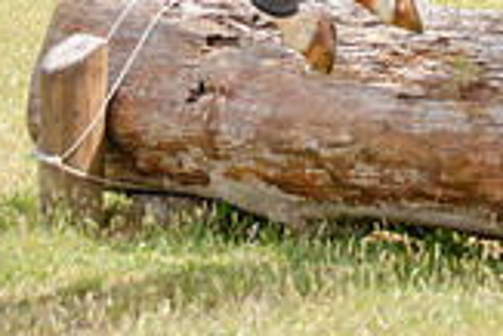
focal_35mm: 322
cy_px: -205
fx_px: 4503
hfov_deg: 6.4
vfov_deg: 4.2
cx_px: 508
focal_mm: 55
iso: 360
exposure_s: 1/1250
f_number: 4.5
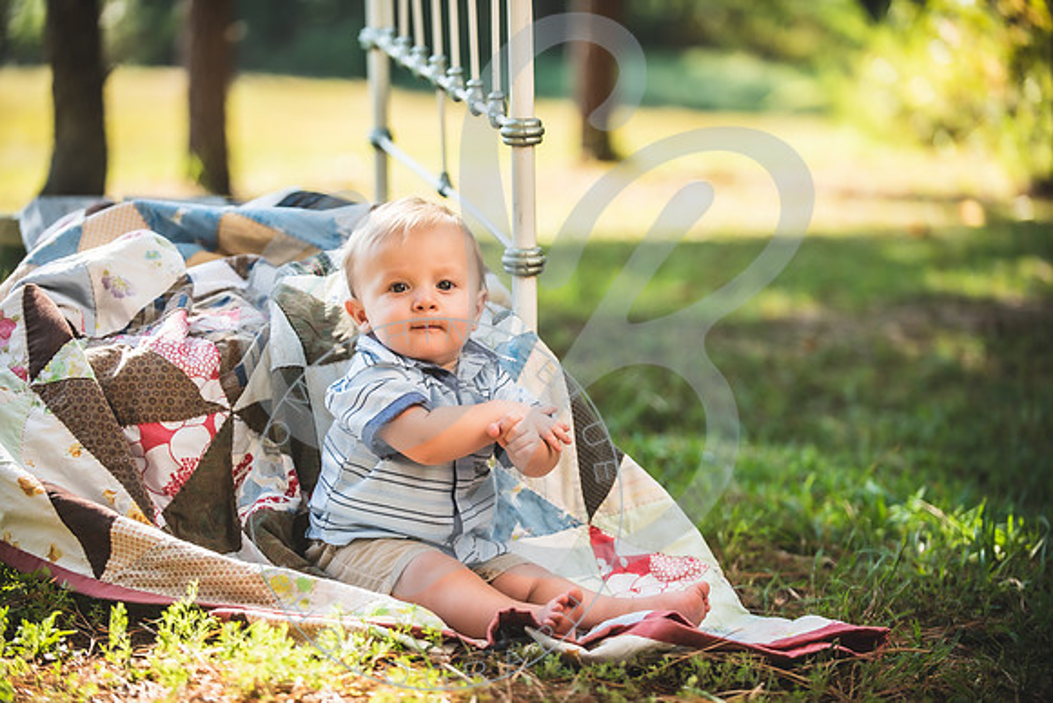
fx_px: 3096
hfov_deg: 19.3
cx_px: 526
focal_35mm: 106
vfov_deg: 12.9
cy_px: 352
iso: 100
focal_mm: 105
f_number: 2.8
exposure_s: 1/400
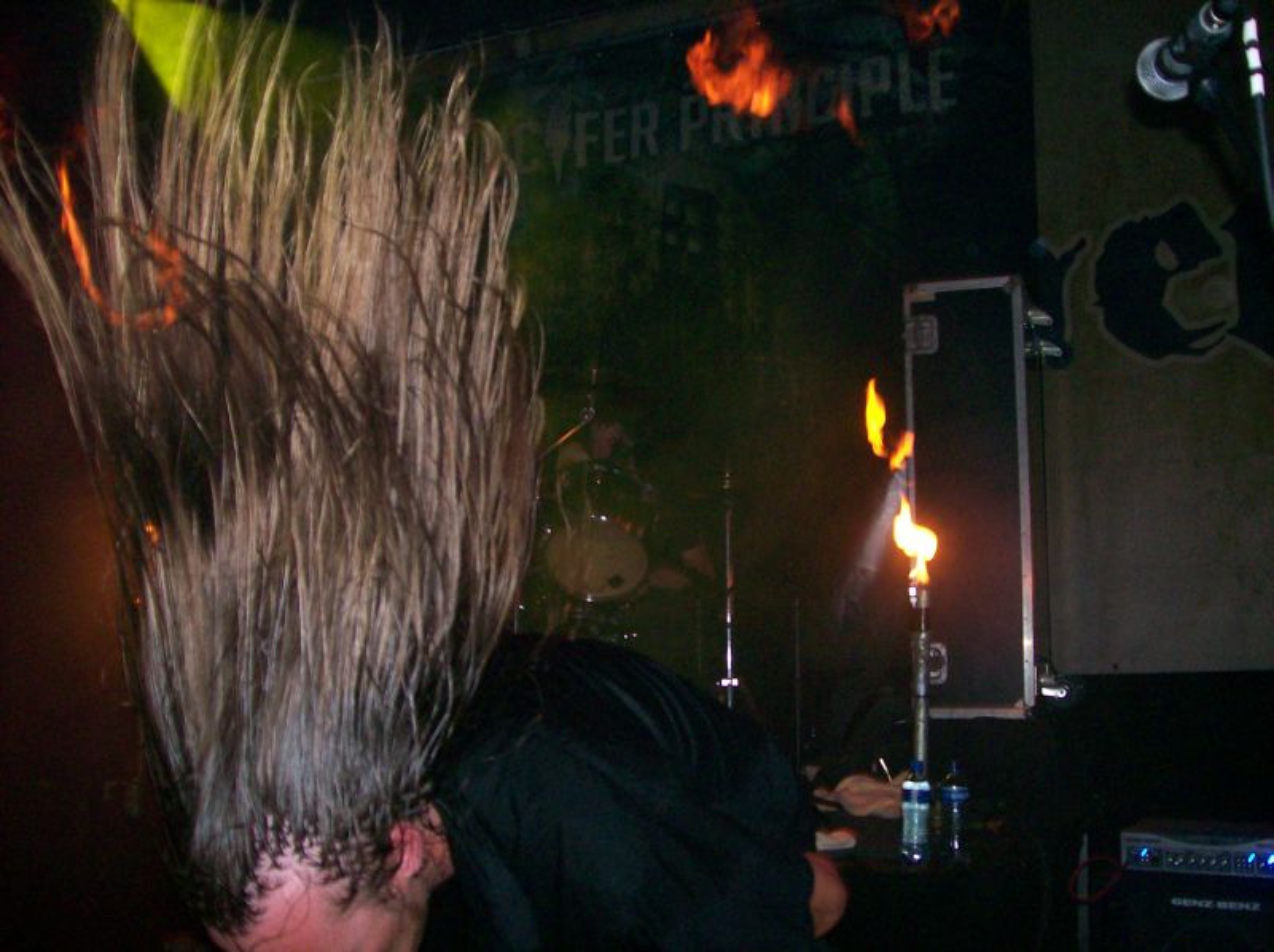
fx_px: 1323
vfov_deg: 39.6
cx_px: 637
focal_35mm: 36
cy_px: 476
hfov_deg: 51.4
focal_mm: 6
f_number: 2.7
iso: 140
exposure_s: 1/64
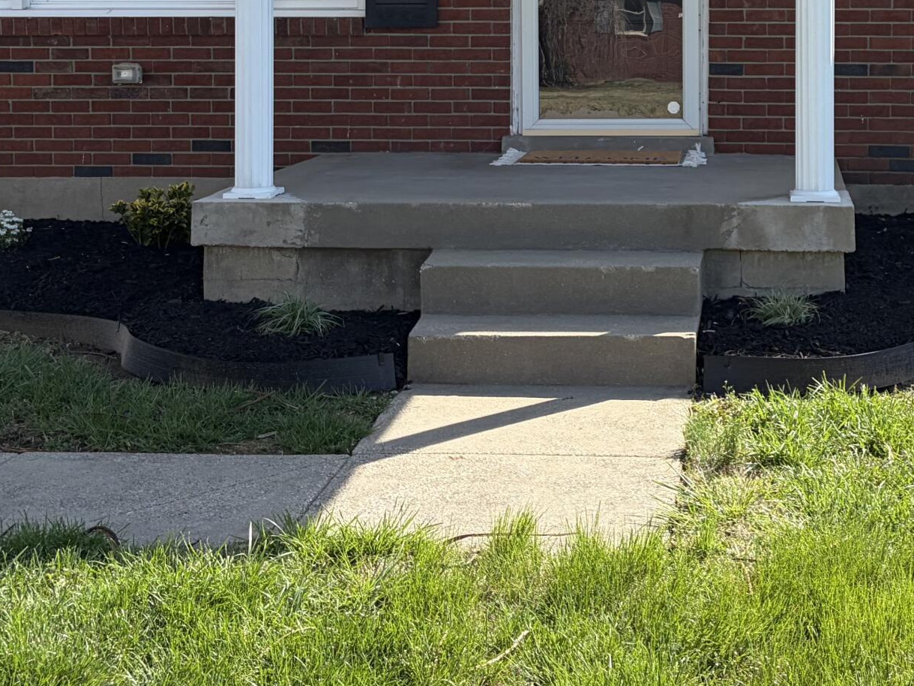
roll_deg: +0.0
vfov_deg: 22.4
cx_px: 628
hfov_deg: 30.0
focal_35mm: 64
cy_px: 71
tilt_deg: -1.1
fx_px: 1690
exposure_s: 1/1901
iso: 64
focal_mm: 5.96
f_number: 1.6
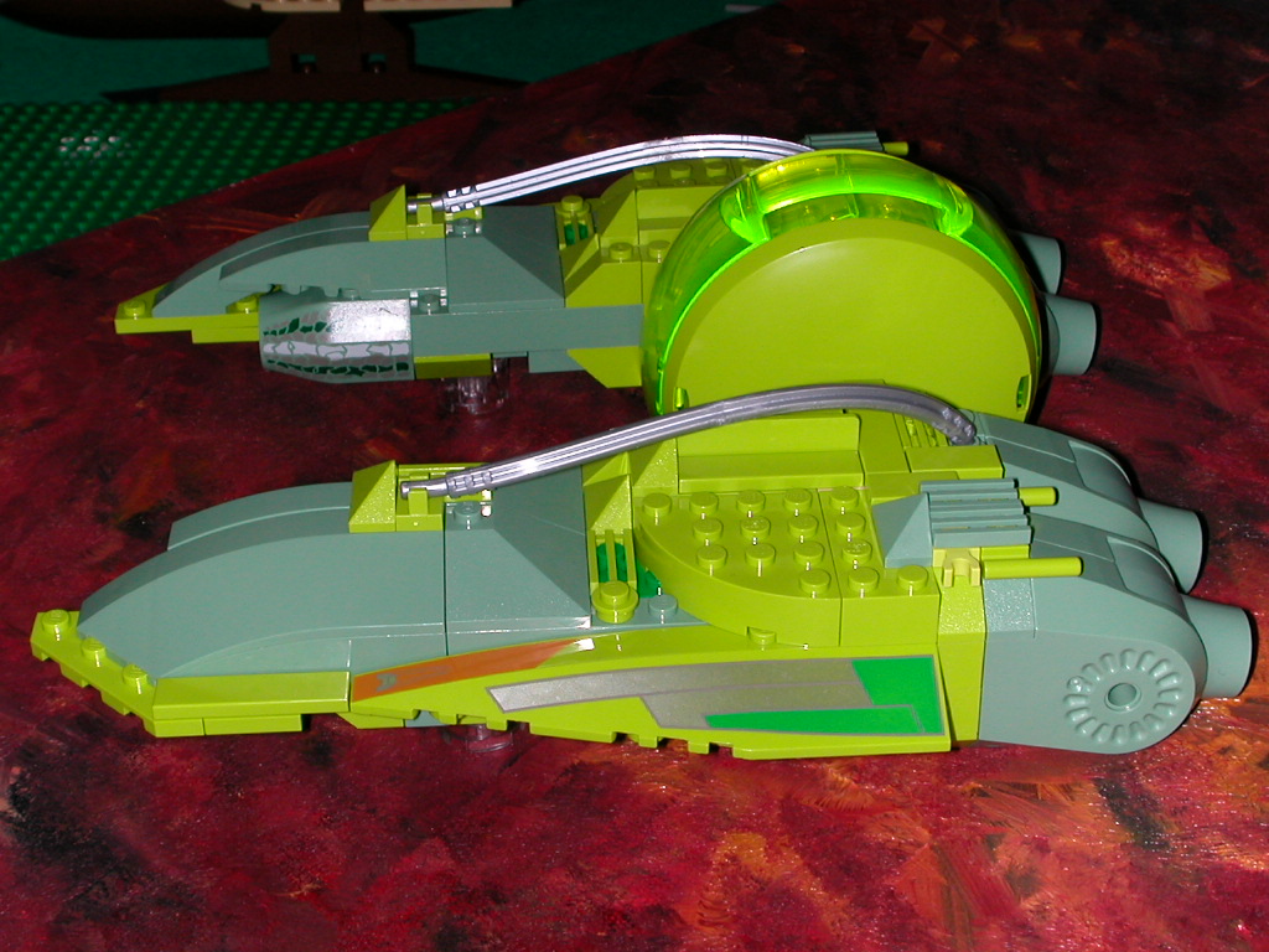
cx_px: 634
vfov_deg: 22.9
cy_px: 476
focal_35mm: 64
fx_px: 2346
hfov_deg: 30.3
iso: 100
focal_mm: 9.7
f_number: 5.9
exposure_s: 1/59.9
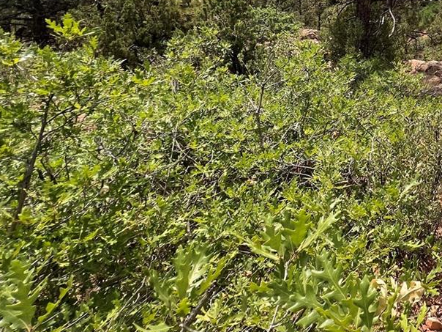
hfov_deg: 43.4
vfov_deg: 41.2
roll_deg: -3.5
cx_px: 498
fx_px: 396
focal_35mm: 31
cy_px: 21
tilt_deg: -8.0
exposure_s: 1/1085
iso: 32
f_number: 1.8
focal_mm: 1.57
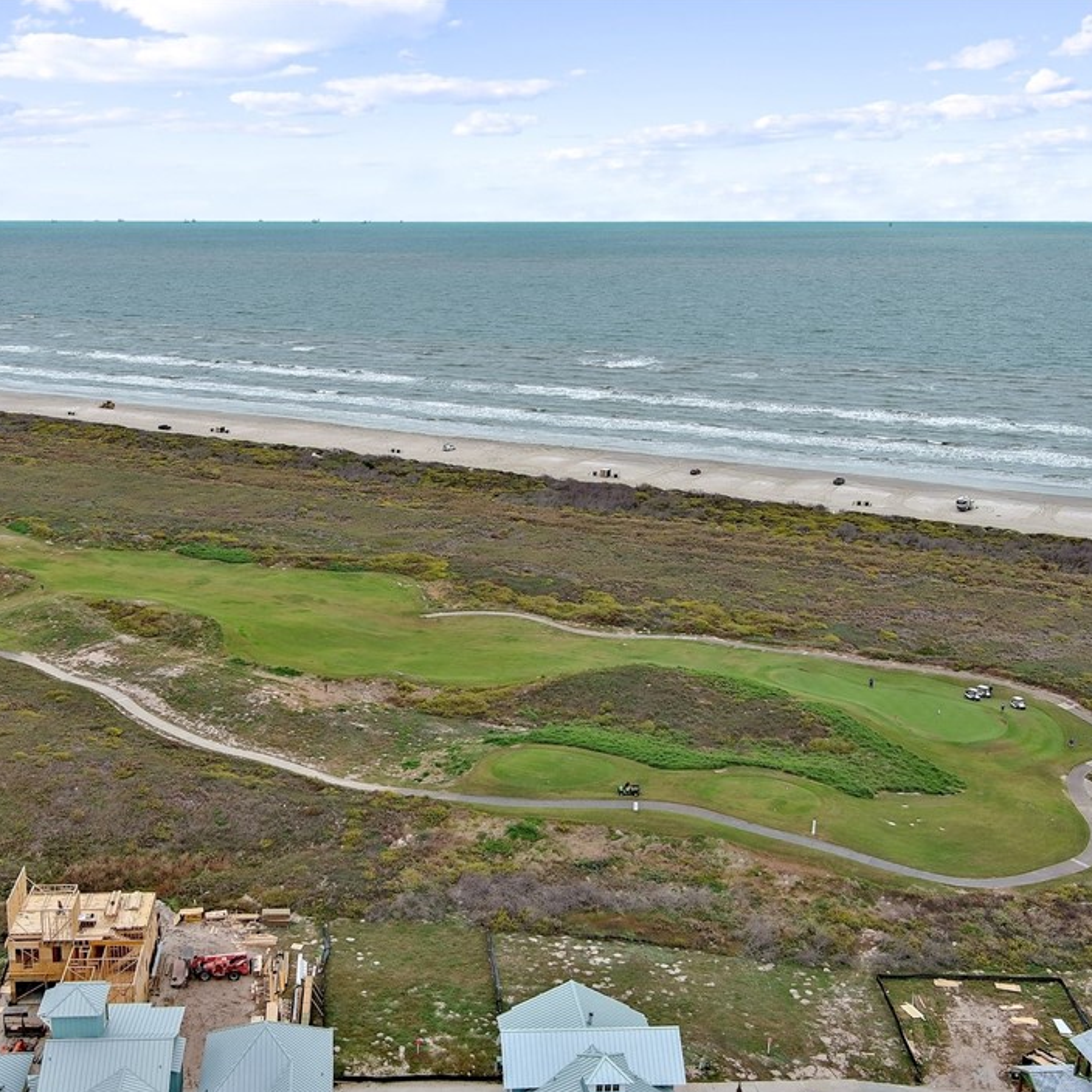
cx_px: 386
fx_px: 1356
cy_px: 556
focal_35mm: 38
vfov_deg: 43.9
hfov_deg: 43.4
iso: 100
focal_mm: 10.57
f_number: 2.8
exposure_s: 1/1000
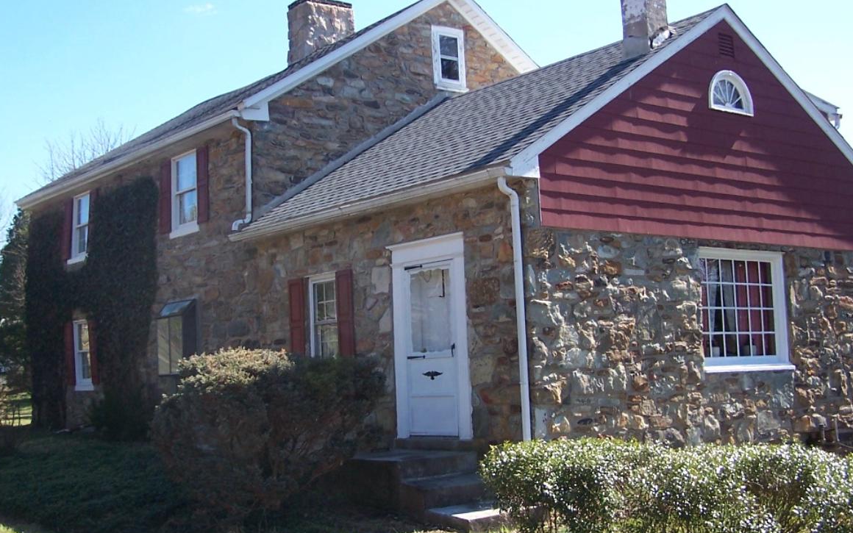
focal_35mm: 50
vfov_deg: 25.8
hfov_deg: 40.3
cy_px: 279
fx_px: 1162
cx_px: 406
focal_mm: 6.3
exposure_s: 1/350
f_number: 2.8
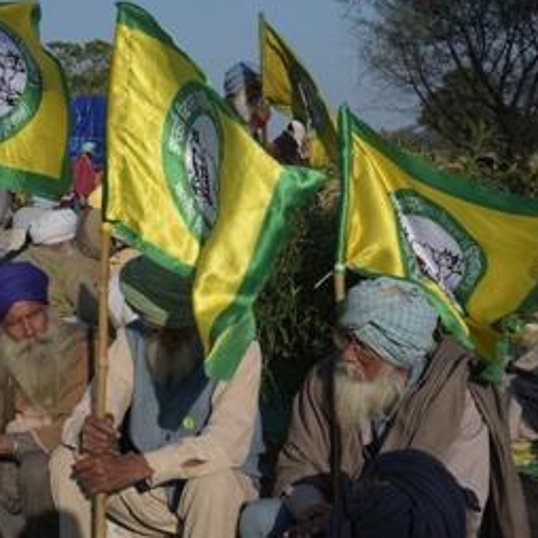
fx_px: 1020
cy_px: 269
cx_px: 23
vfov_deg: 29.6
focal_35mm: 58
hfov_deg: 28.1
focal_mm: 32
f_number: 10
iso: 160
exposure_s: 1/400
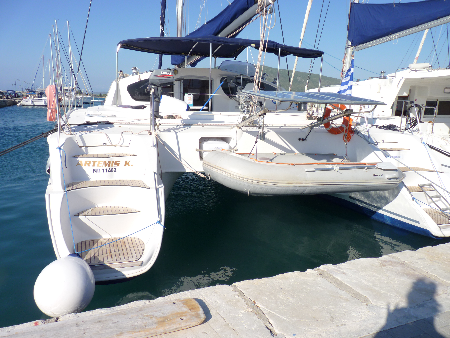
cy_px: 169
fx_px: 351
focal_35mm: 27
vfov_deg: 51.4
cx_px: 225
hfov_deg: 65.3
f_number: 3.6
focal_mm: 4.8
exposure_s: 1/1000
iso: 80
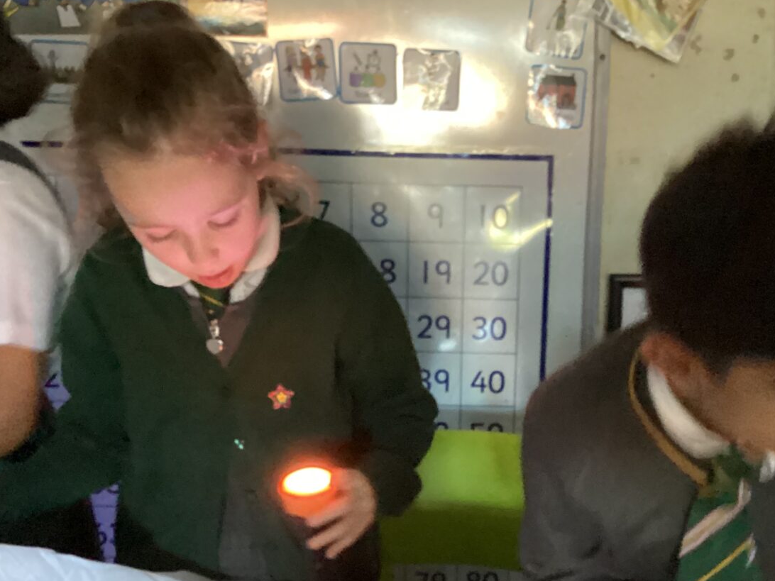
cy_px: 402
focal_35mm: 46
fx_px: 1030
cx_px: 479
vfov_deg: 31.2
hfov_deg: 41.0
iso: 640
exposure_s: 1/25
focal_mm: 3.3
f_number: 2.4
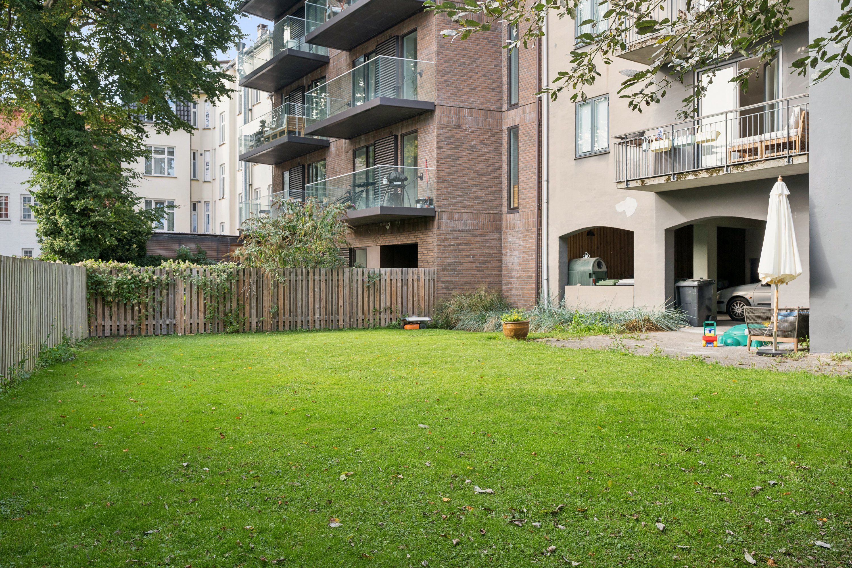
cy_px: 284
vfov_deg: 44.3
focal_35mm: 30
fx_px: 698
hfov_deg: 62.8
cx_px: 426
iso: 400
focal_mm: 29.5
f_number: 6.3
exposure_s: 1/160
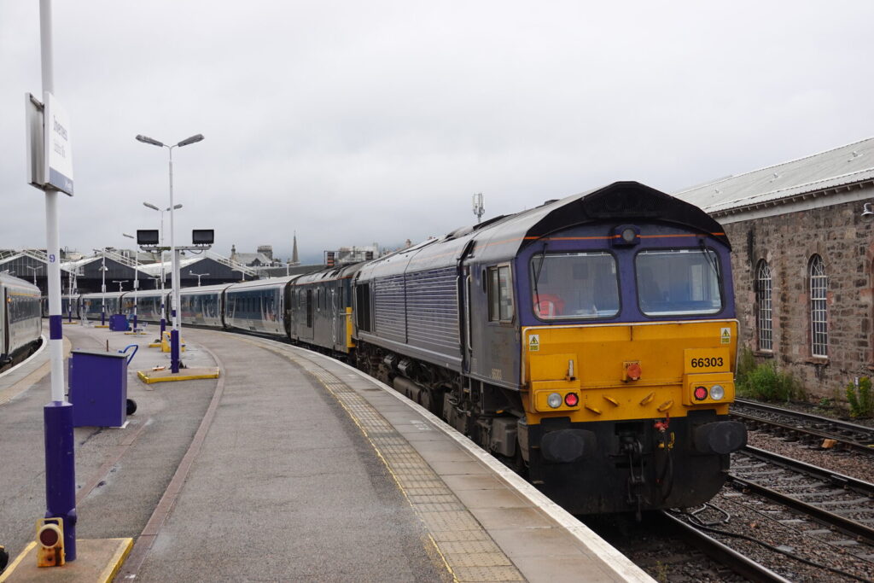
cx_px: 437
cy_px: 292
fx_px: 1190
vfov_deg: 27.5
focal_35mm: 49
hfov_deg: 40.3
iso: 100
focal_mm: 18.63
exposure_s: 1/250
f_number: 4
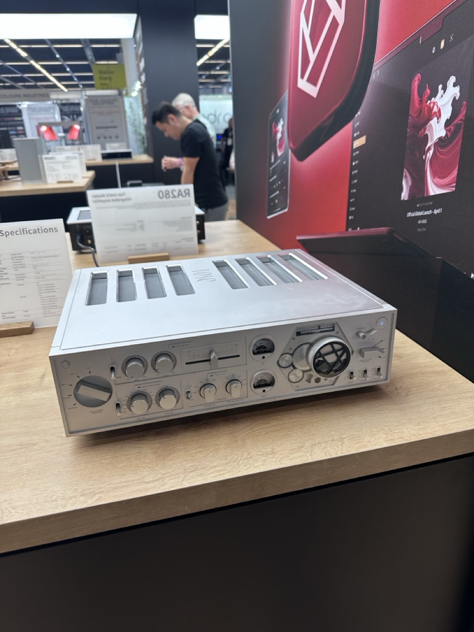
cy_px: 316
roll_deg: +0.1
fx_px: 438
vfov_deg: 71.6
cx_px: 237
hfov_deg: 56.8
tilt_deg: -22.6
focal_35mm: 24
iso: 100
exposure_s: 1/100
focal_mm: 6.86
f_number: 1.78
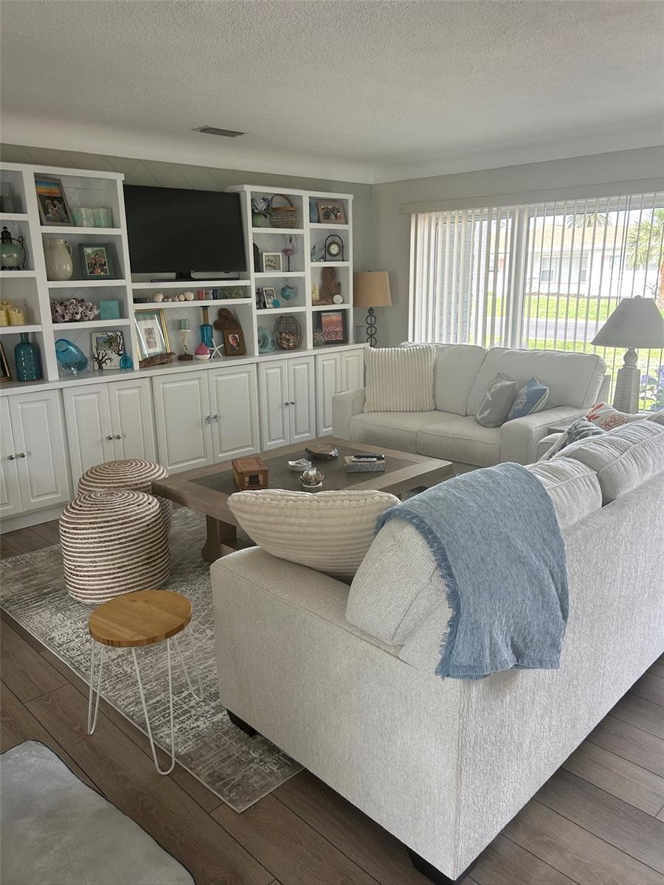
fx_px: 665
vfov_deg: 67.3
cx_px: 332
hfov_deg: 53.1
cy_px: 442
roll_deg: +0.5
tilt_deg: -15.0
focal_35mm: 26
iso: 64
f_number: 1.5
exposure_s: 1/145
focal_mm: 5.7
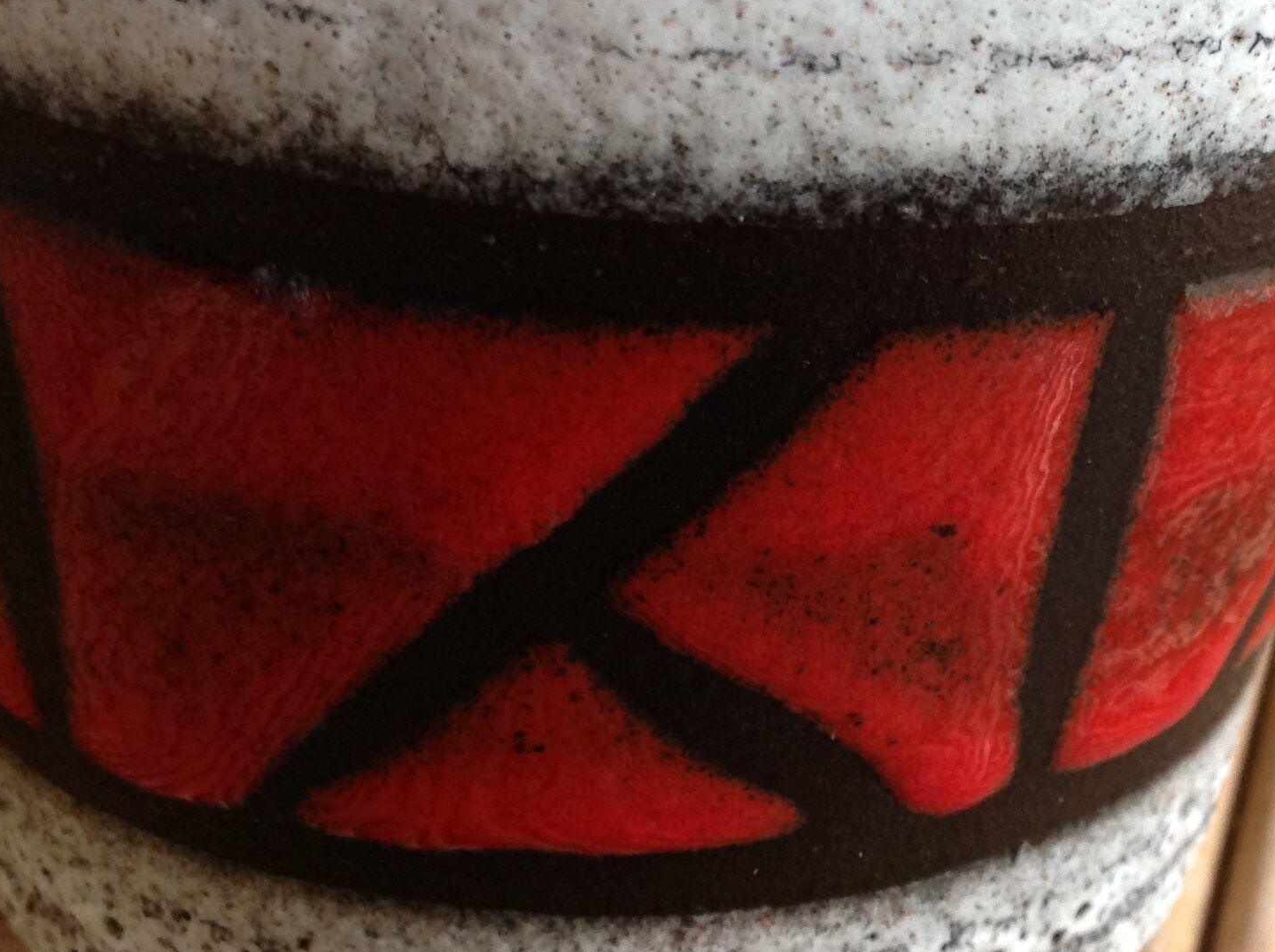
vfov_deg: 23.2
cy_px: 426
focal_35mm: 63
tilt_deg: -25.1
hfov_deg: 30.1
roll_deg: -6.6
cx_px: 1001
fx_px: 2317
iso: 200
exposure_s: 1/15
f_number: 2.4
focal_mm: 4.28
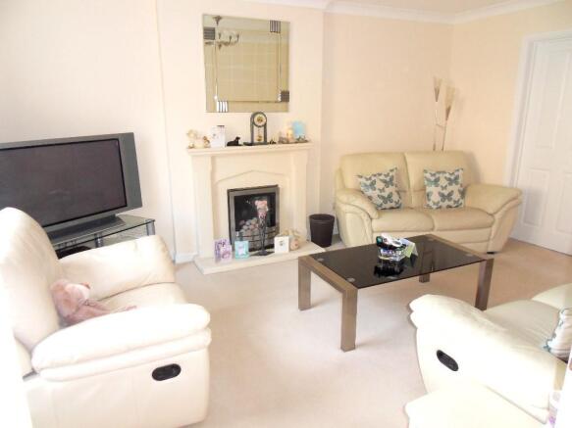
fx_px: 396
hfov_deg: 71.6
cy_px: 214
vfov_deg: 56.8
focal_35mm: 24
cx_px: 286
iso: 200
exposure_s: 1/30
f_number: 3.3
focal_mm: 4.2
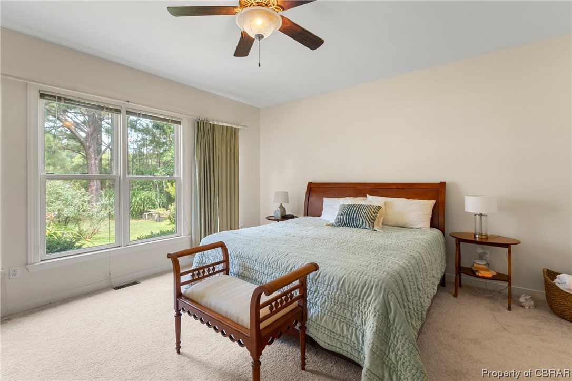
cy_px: 190
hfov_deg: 96.8
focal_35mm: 16
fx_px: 254
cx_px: 286
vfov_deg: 73.7
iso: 800
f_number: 7.1
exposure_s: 1/15
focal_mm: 16
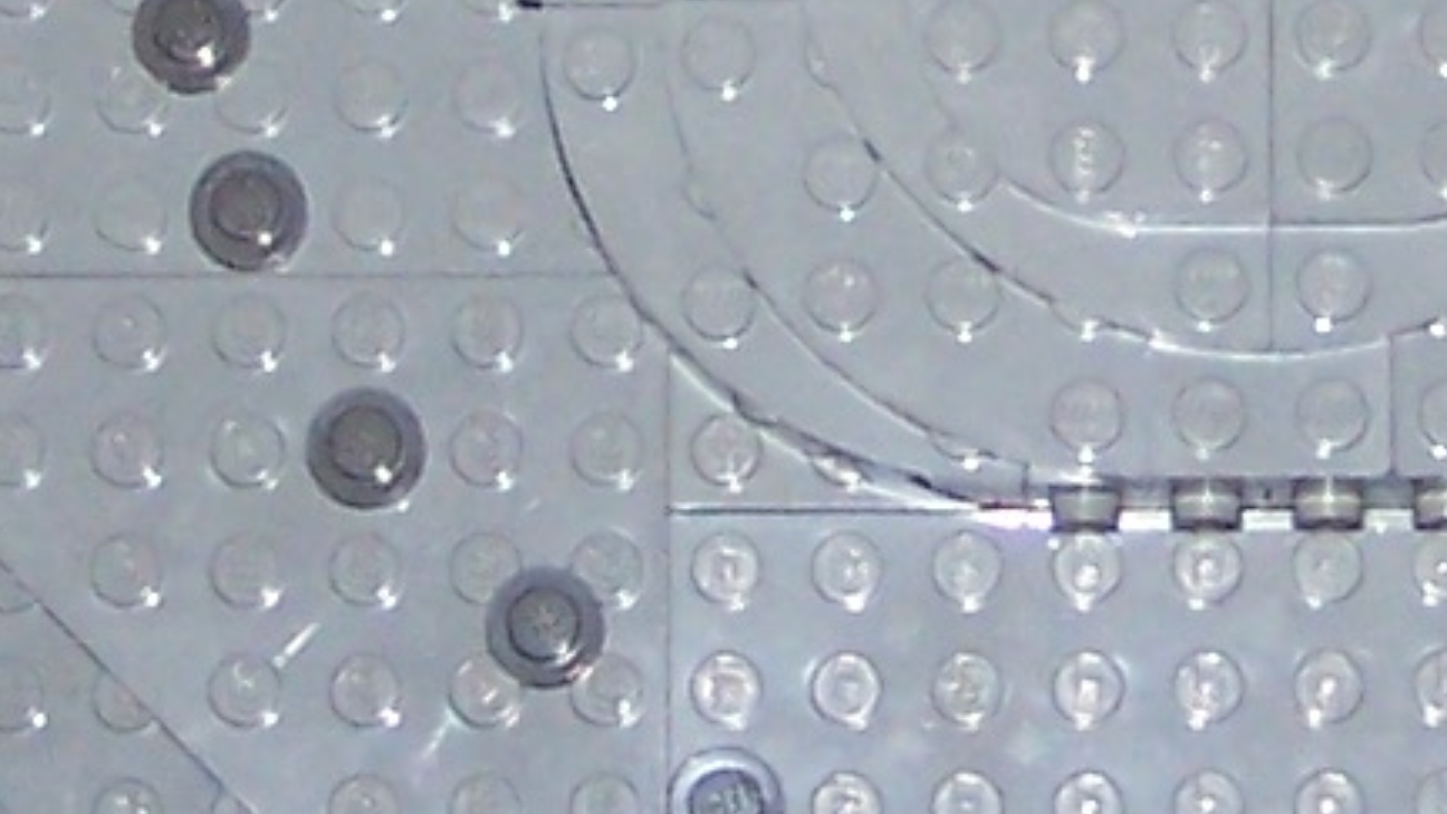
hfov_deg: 8.7
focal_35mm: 247
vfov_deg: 4.9
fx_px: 9477
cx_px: 1079
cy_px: -395
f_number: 2.8
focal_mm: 6.3
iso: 140
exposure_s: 1/60
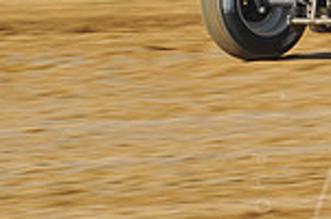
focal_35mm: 749
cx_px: 381
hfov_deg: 2.8
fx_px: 6872
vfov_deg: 1.8
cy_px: -28
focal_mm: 195
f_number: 10
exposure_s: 1/320
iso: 320
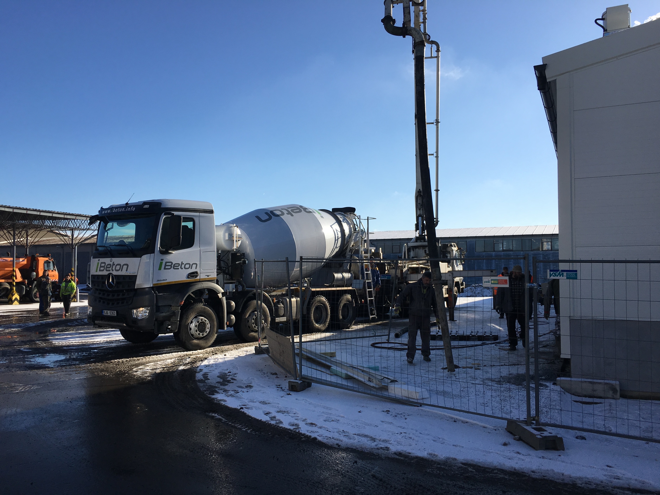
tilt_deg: +4.6
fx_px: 553
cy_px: 248
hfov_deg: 61.7
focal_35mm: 29
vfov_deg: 48.2
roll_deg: -0.3
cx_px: 330
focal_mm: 4.15
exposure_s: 1/1972
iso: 25
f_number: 2.2
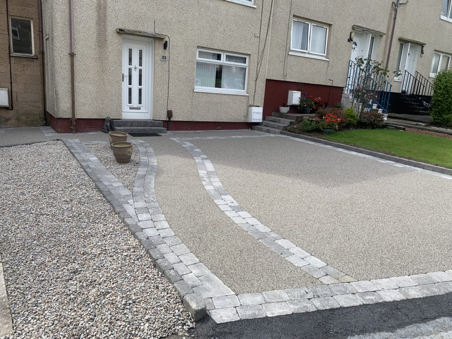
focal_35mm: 26
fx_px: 339
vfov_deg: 53.1
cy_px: 170
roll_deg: -4.5
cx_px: 226
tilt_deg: -12.0
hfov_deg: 67.3
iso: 25
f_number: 1.8
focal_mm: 4.25
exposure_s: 1/1100
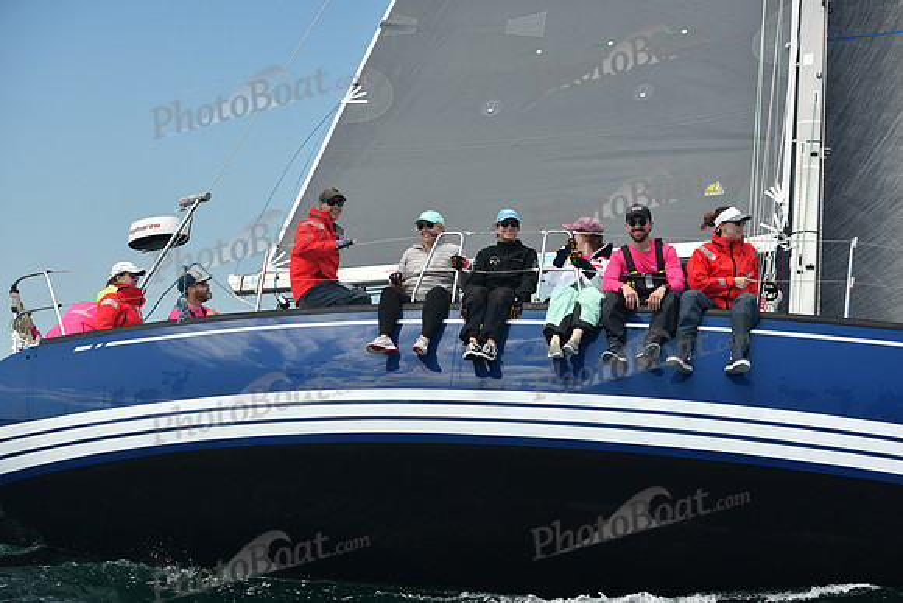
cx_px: 452
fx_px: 2158
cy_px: 302
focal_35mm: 86
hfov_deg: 23.6
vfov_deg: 15.9
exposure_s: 1/640
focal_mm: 86
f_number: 5
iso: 320
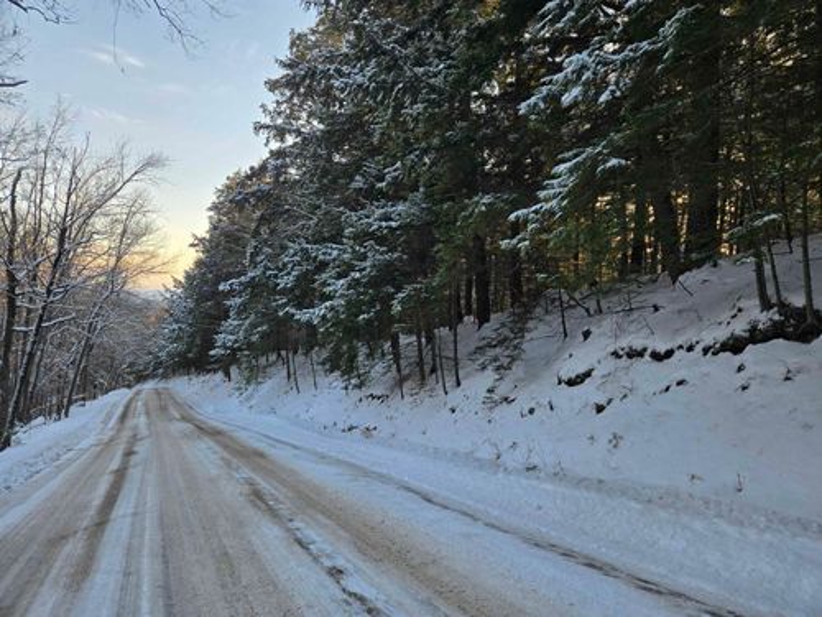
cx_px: 411
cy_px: 308
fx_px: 546
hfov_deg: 73.9
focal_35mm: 23
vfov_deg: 58.9
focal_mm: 5.4
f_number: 1.8
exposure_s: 1/697
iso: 80
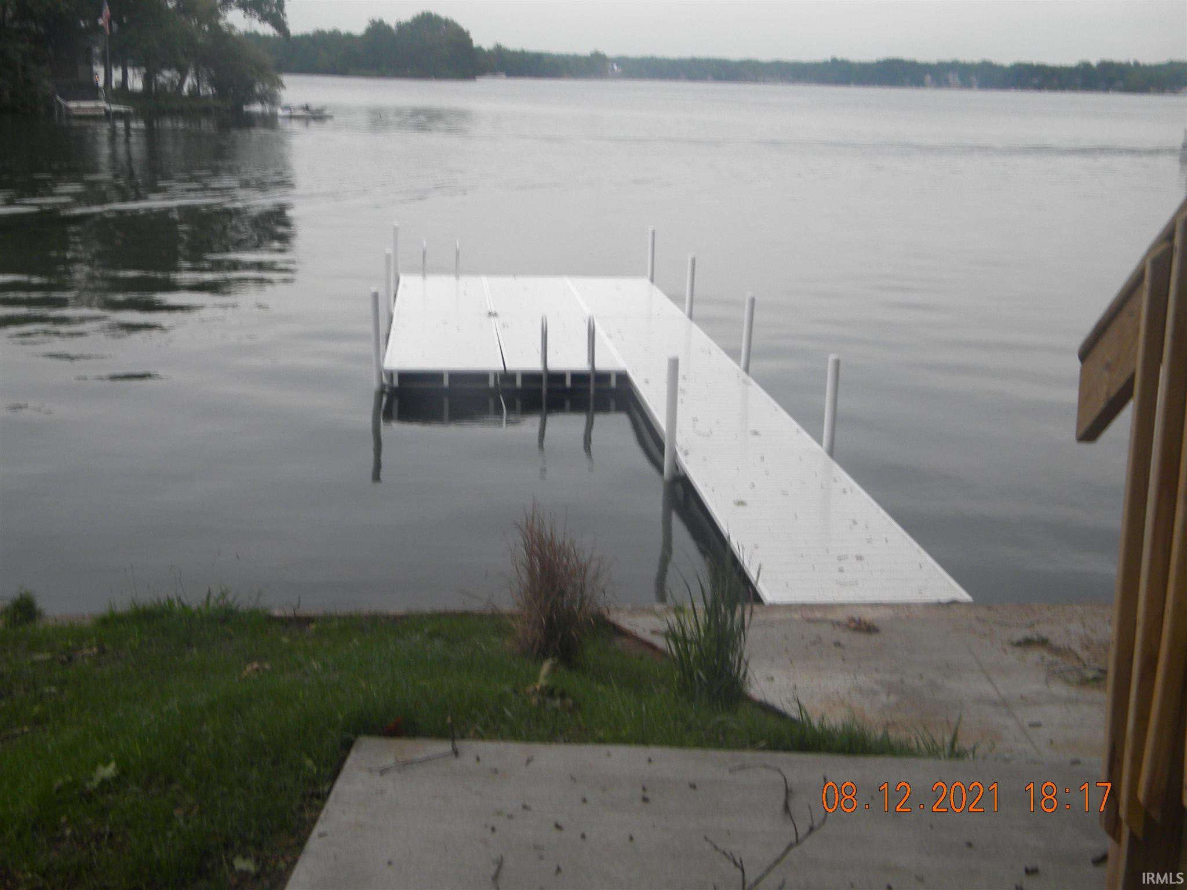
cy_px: 445
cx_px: 594
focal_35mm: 41
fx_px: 1406
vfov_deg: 35.1
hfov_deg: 45.8
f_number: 3.8
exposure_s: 1/266
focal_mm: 7.3
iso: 80
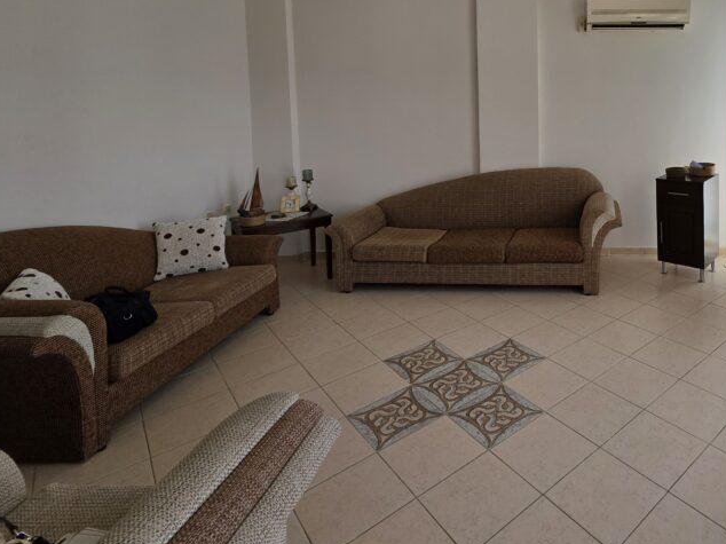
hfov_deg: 72.7
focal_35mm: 21
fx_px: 440
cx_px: 557
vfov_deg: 59.5
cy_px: 126
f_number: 1.9
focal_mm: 2.2
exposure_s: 1/120
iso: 25
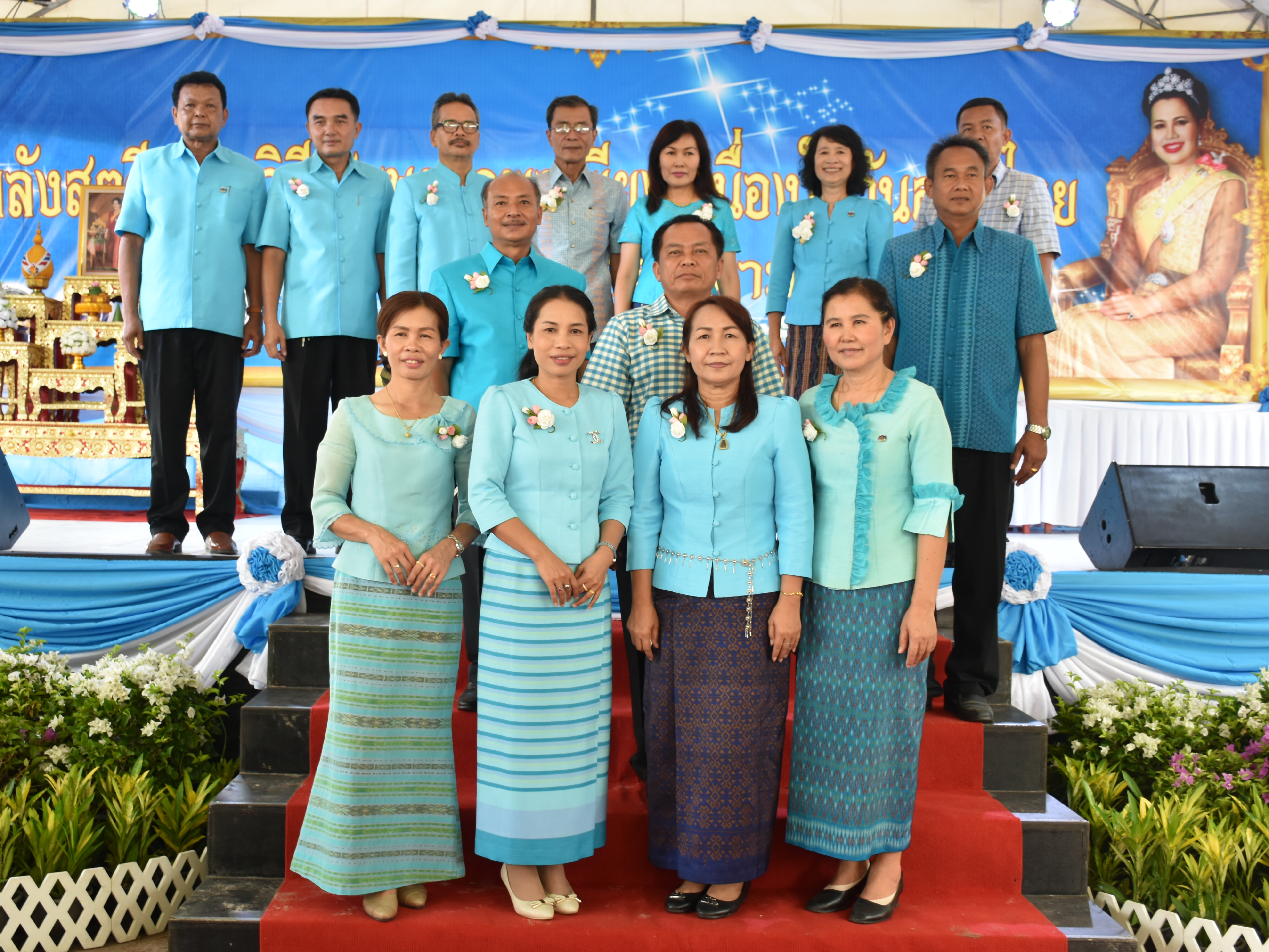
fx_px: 1576
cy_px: 471
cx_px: 595
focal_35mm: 43
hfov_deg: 43.8
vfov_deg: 33.6
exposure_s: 1/80
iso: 400
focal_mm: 26
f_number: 4.5
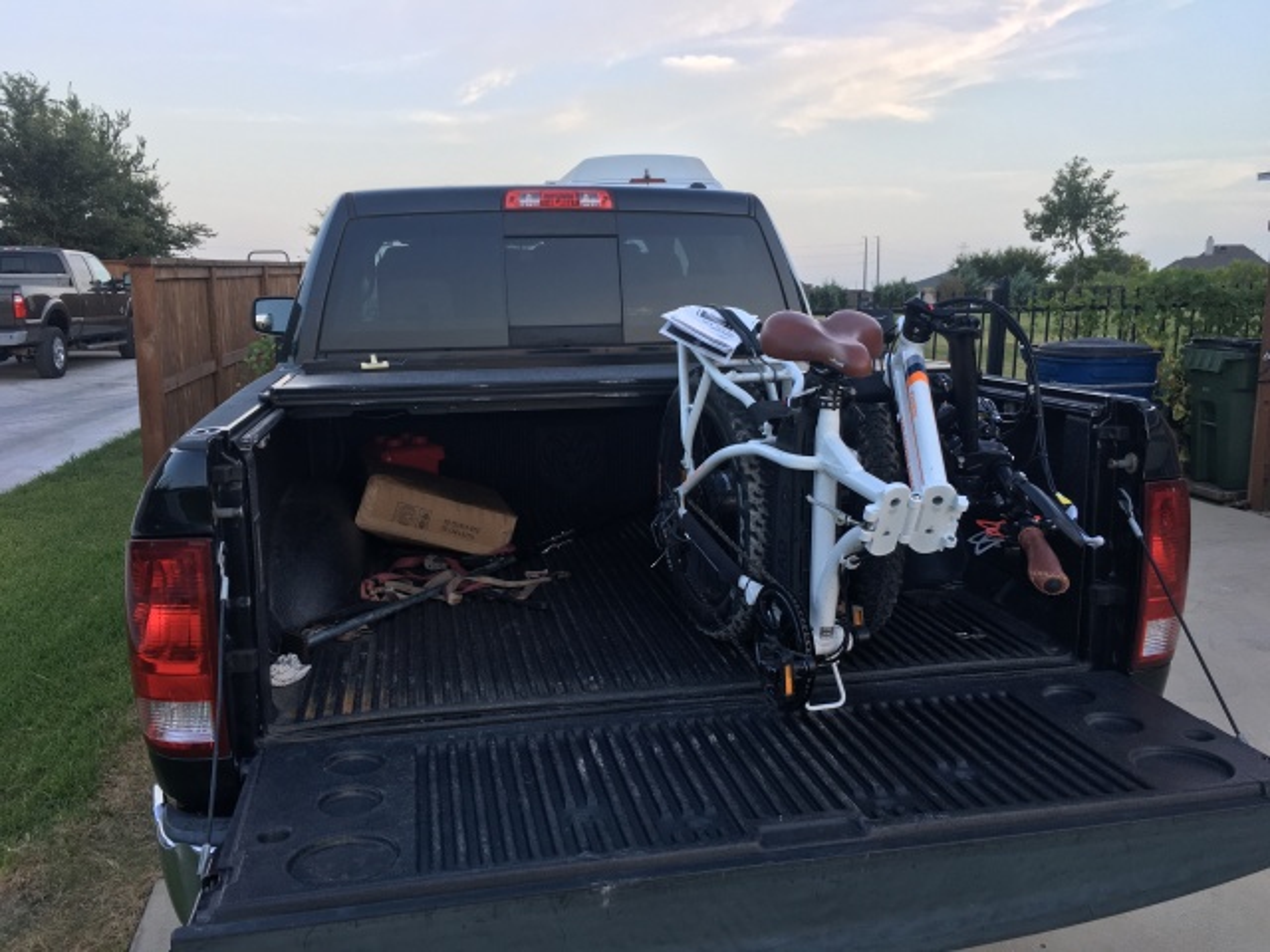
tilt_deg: -8.5
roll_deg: +1.1
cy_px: 476
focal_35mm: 29
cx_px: 635
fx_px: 1064
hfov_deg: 61.7
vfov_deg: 48.2
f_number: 2.2
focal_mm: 4.15
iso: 32
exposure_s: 1/120
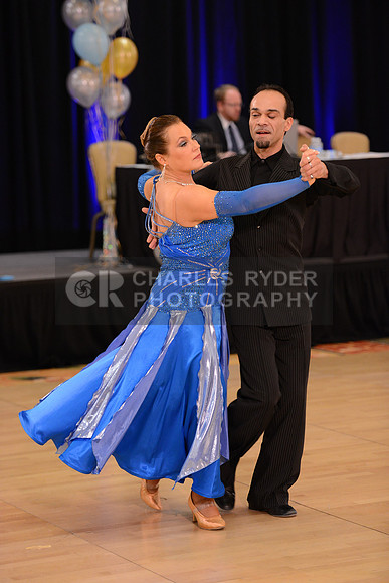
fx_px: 1879
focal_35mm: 116
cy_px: 292
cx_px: 194
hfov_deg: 11.8
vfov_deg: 17.6
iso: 2500
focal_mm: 116
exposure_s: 1/250
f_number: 2.8
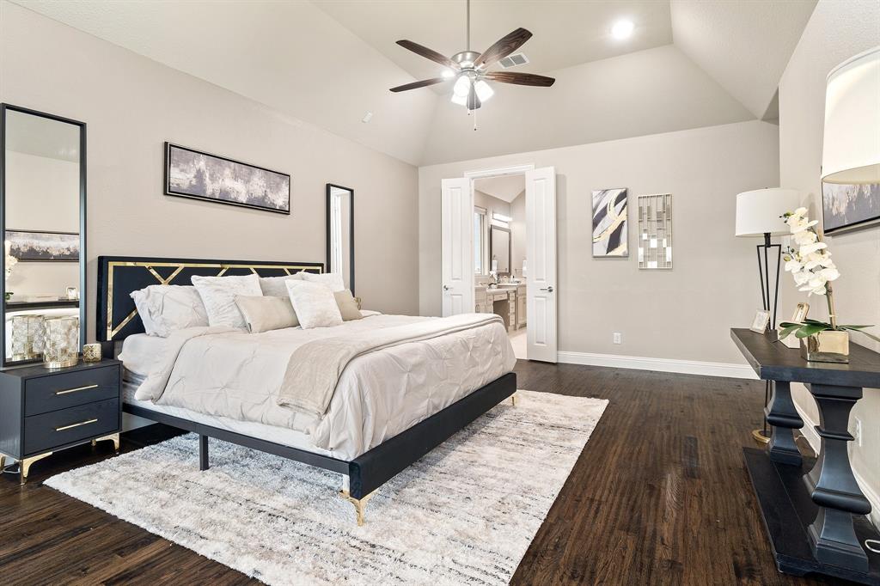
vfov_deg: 70.4
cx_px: 440
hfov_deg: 93.3
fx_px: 415
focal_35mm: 17
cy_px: 293
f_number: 9
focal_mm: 17
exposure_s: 2
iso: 400
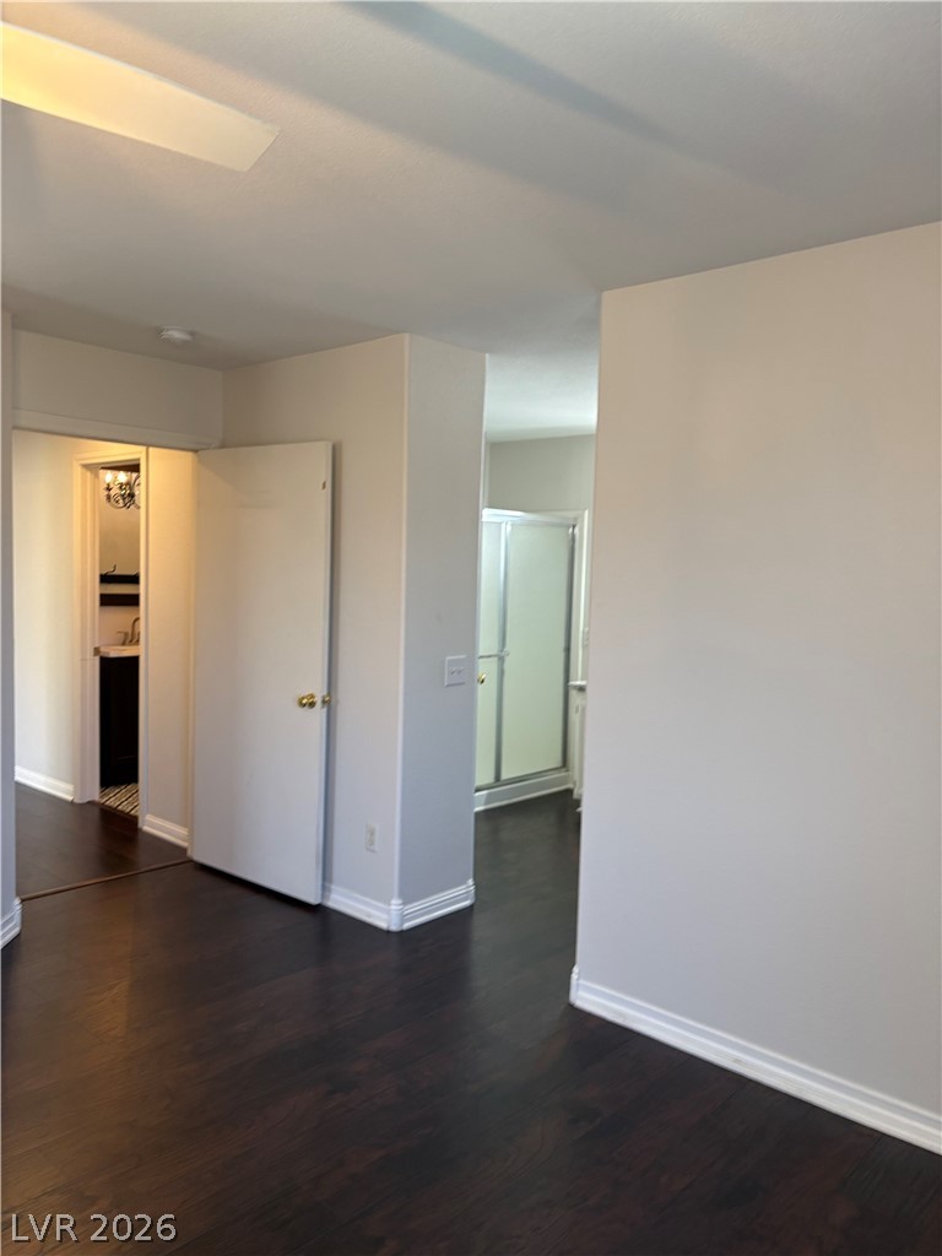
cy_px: 628
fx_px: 943
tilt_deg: -3.4
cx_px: 471
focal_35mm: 26
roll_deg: -1.6
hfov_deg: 53.1
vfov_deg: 67.3
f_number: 1.6
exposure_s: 1/87
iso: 125
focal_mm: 5.96
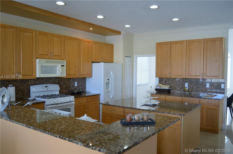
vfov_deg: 43.4
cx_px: 116
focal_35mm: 30
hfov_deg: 62.0
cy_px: 77
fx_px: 194
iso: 560
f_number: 4
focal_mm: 20
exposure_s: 1/60
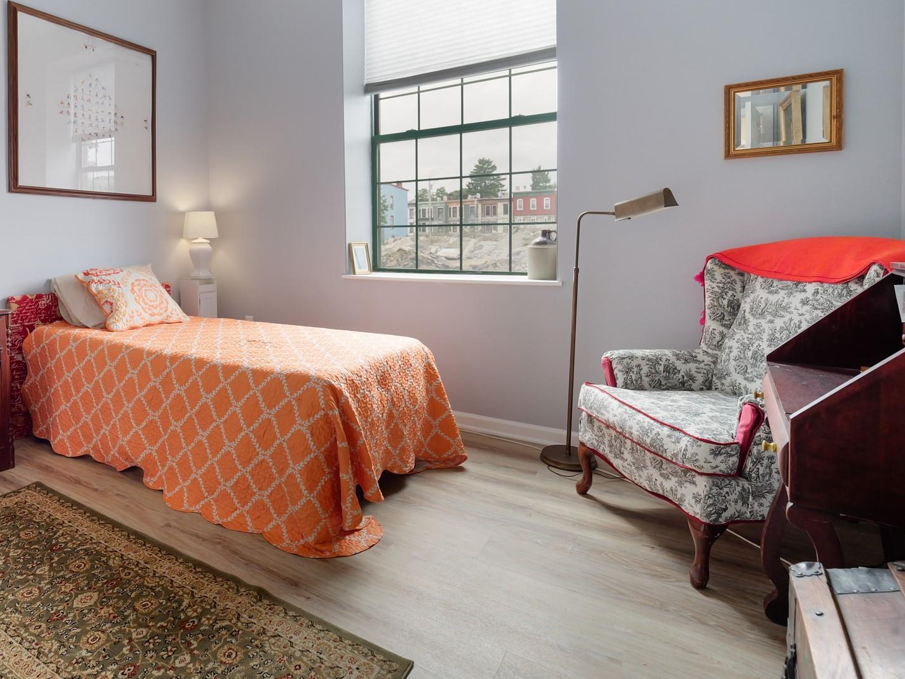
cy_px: 259
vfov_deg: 65.1
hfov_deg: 78.6
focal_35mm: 20
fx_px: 523
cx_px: 289
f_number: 3.5
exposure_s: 1/80
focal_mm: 7
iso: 800
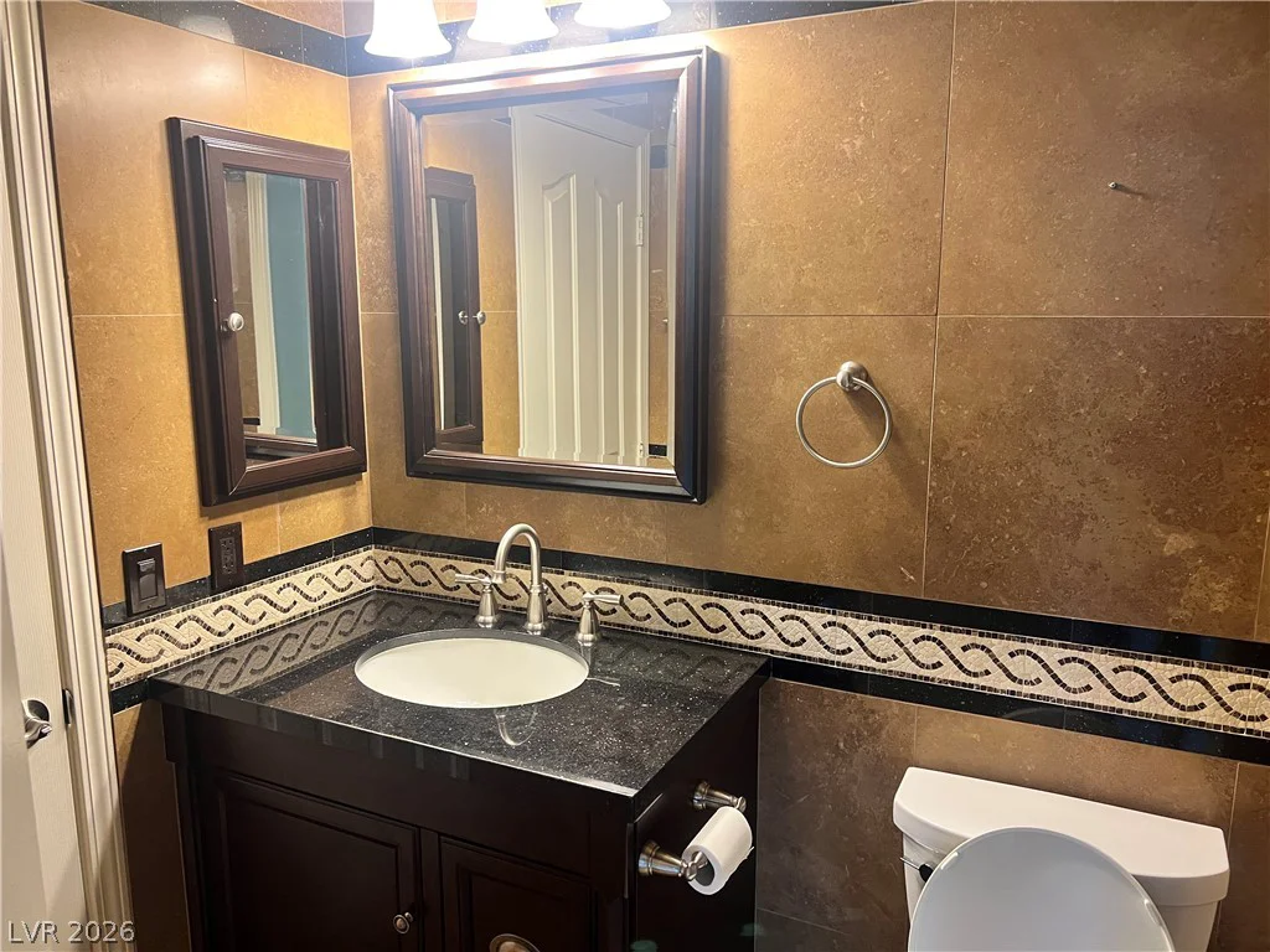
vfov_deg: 53.1
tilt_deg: -9.1
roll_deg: +0.8
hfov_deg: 67.3
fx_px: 954
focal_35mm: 26
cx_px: 635
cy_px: 476
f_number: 1.5
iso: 160
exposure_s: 1/60
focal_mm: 5.7
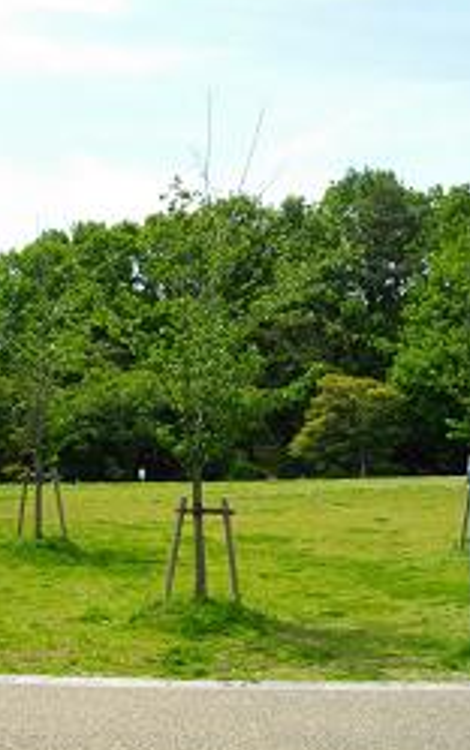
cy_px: 355
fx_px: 1084
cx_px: 188
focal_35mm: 53
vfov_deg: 38.2
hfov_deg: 24.4
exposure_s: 1/320
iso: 100
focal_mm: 5.7
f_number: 5.5
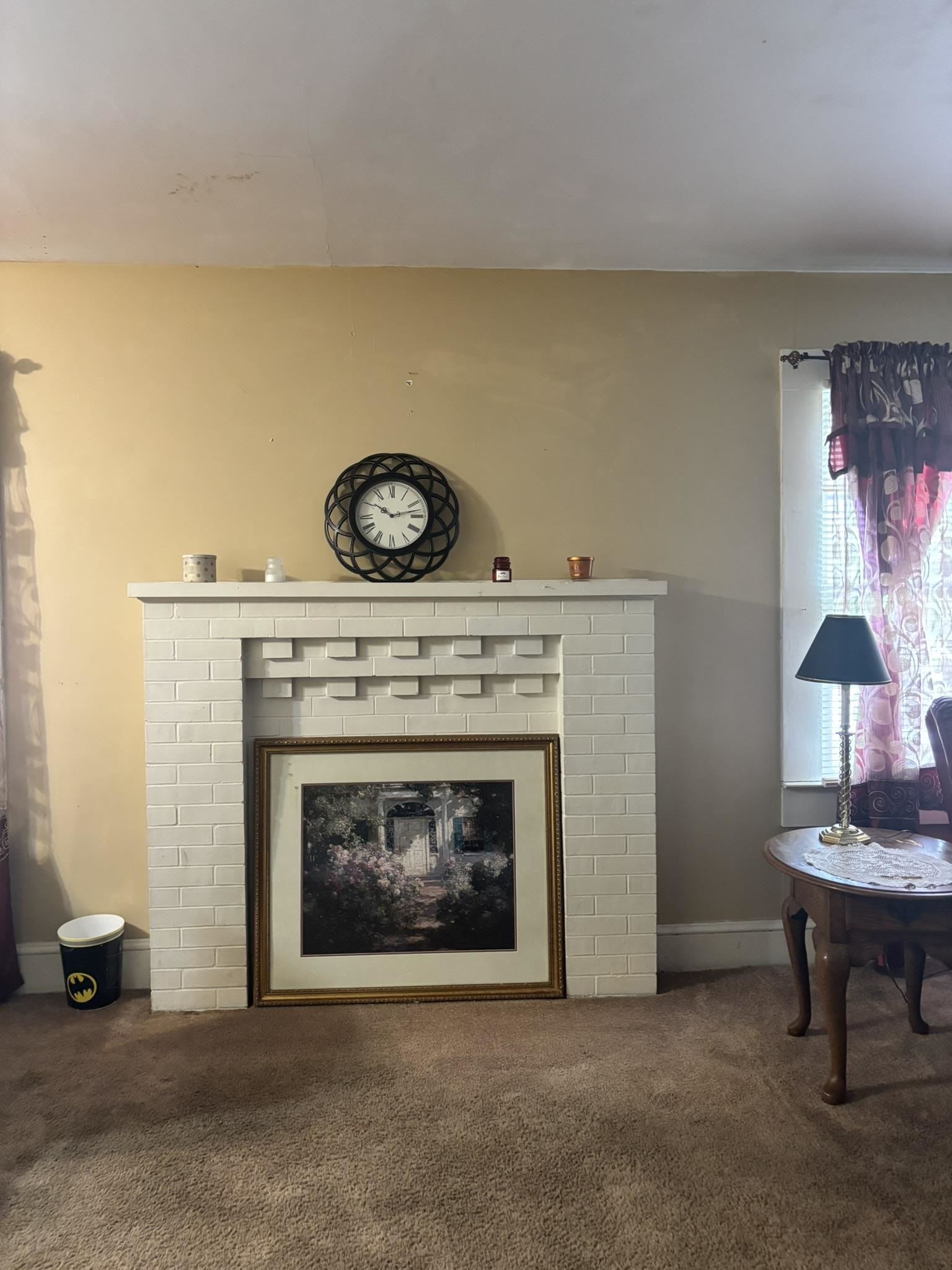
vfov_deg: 67.3
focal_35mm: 26
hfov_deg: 53.1
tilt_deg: -2.5
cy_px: 635
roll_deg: +0.1
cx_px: 476
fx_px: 953
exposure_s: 1/60
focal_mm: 5.96
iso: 500
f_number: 1.6
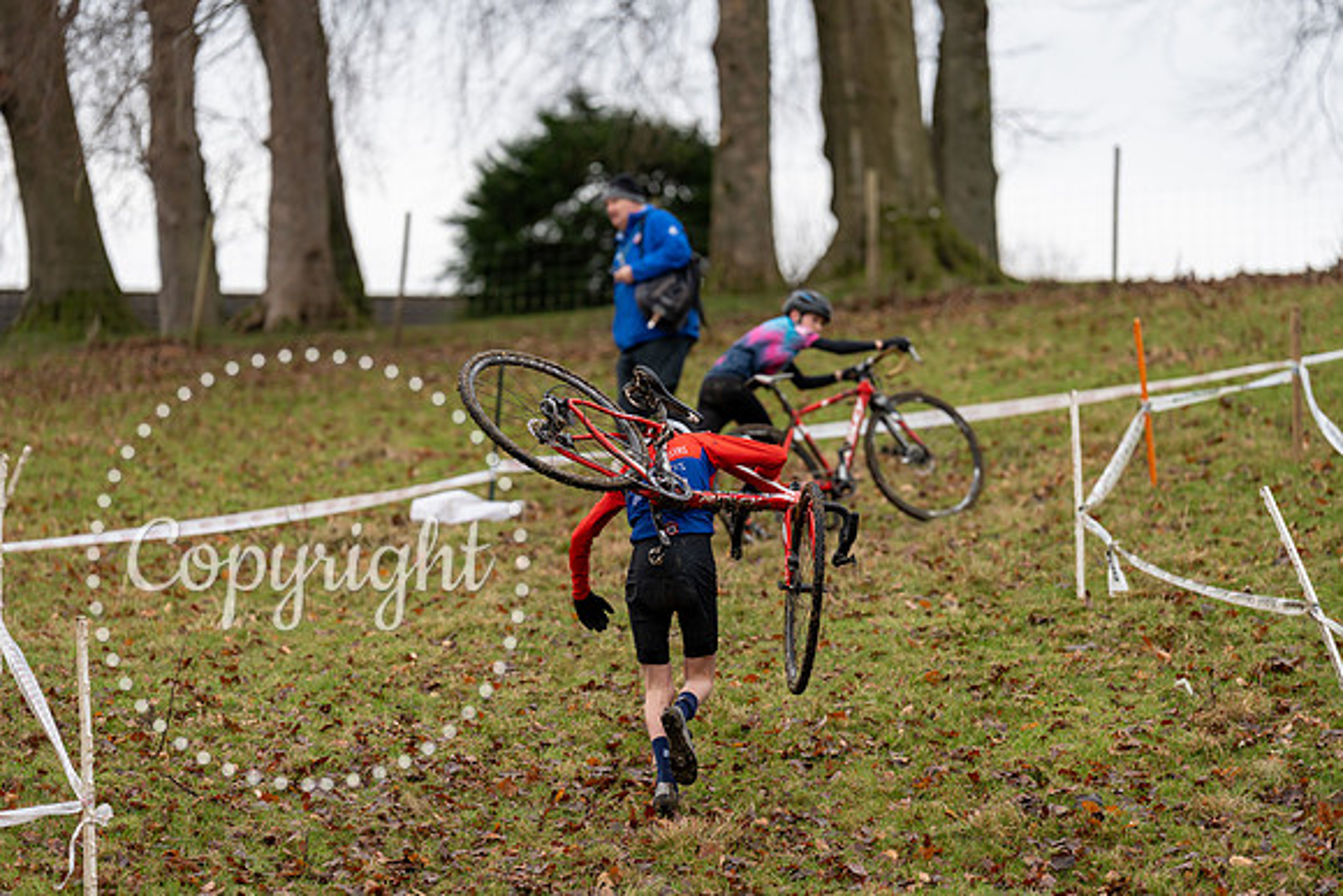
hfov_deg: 12.0
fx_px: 6380
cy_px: 448
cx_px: 672
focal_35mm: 171
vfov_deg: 8.0
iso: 640
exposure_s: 1/1000
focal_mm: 171
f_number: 3.2
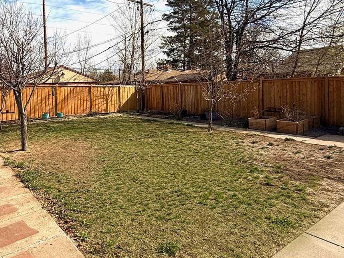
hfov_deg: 65.8
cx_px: 119
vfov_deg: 52.6
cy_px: 101
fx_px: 258
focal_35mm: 26
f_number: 2.2
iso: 50
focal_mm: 2.22
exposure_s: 1/1848
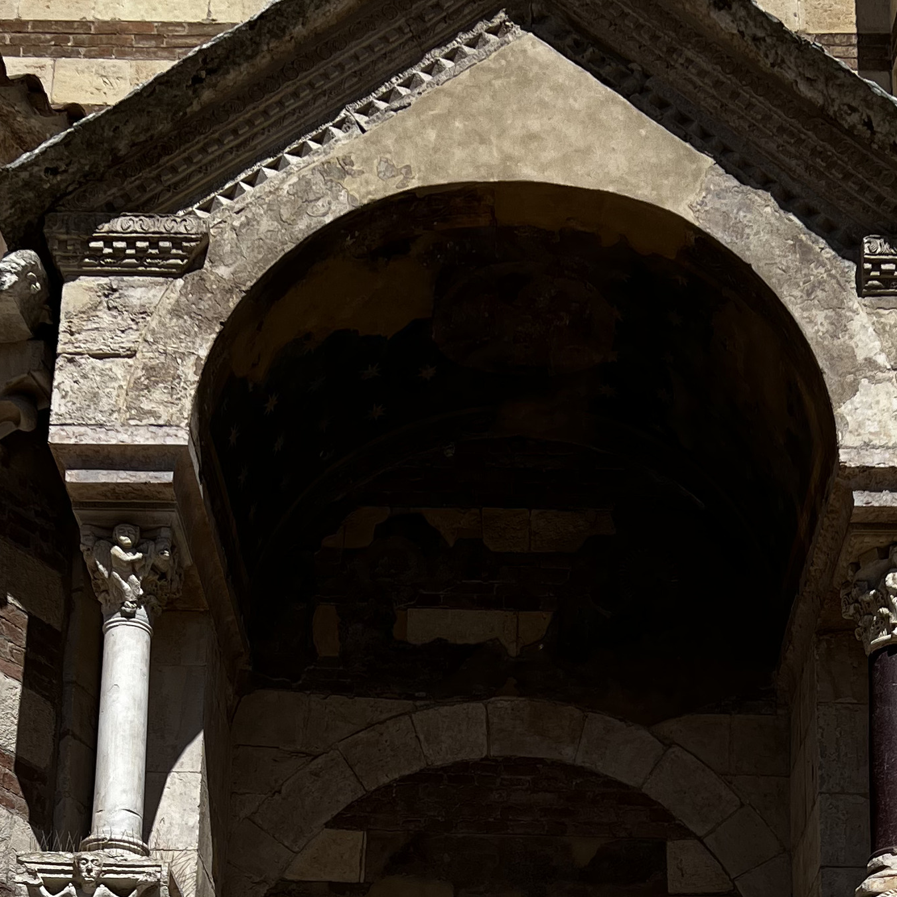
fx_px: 1994
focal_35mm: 68
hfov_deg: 25.3
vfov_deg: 23.4
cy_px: 1041
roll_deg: -0.8
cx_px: 520
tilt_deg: +16.6
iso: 50
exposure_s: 1/6993
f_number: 1.5
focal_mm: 5.7
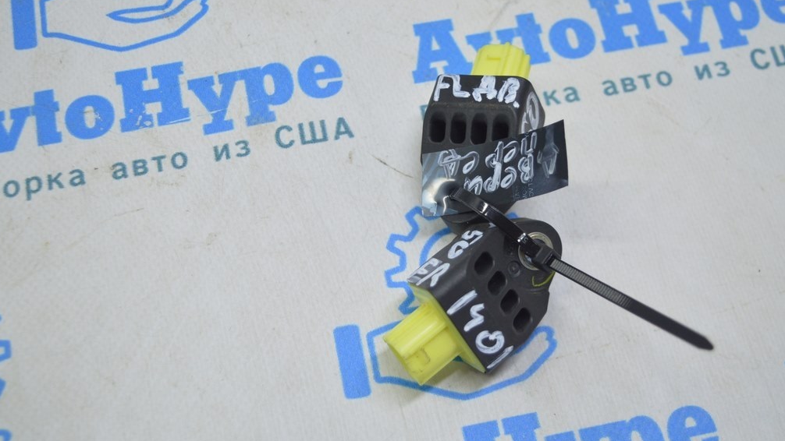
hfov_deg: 41.7
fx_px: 1031
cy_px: 211
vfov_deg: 24.2
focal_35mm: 50
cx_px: 387
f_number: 4.2
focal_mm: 31
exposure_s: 1/50
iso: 400
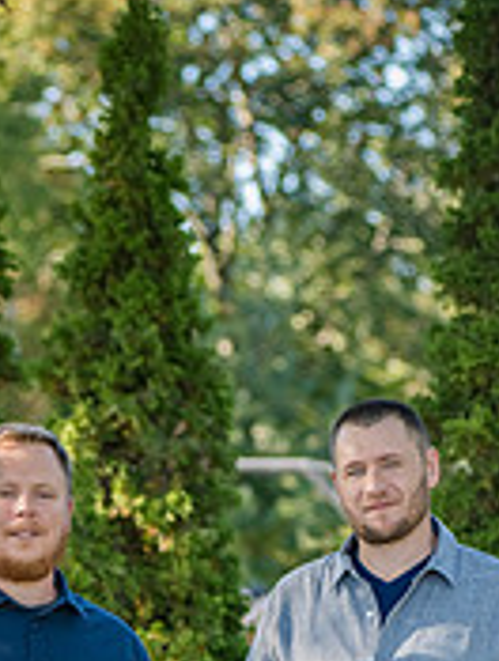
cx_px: 166
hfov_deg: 6.6
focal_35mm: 227
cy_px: 831
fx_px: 4347
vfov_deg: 8.6
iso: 400
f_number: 4
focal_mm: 92
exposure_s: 1/400
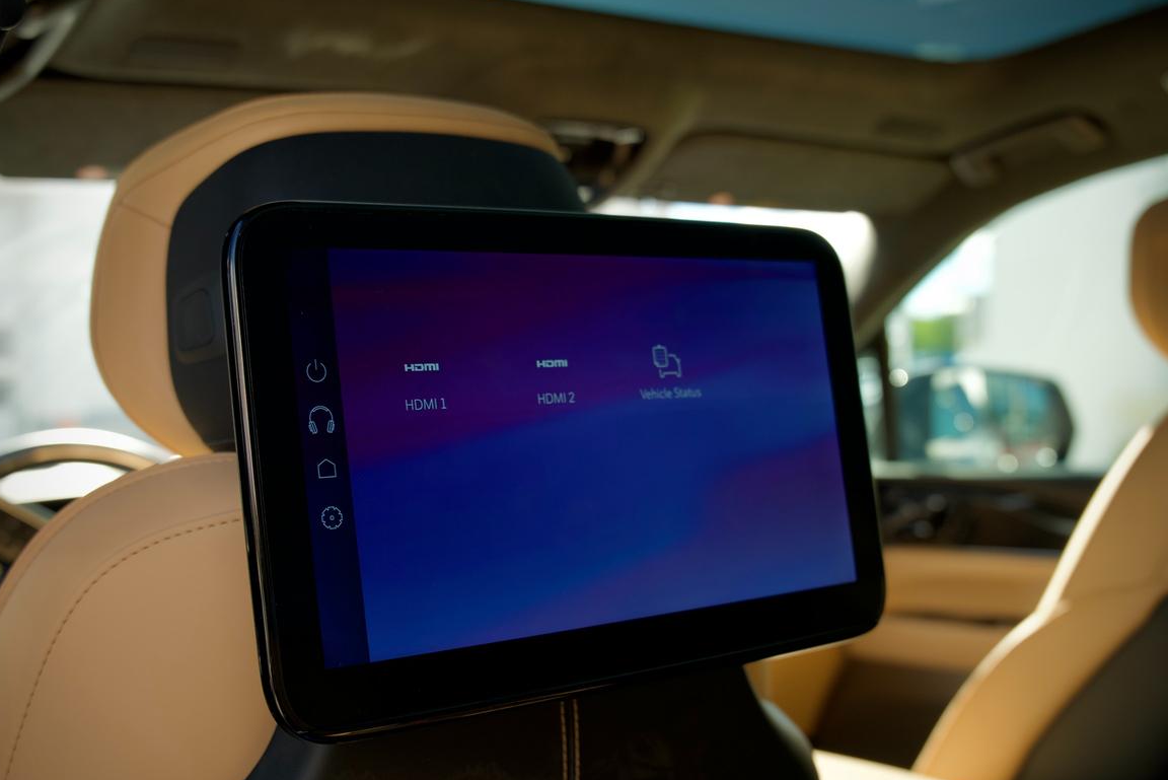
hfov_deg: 48.4
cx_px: 584
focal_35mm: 40
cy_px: 427
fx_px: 1298
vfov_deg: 33.4
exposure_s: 1/50
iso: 250
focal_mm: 24
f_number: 2.8
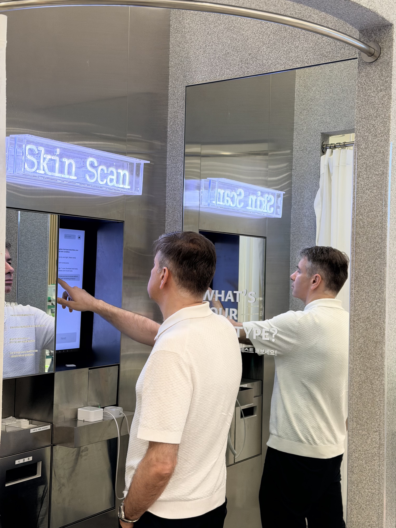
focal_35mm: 48
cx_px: 198
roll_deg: -1.3
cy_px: 264
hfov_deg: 30.3
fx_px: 732
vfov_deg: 39.7
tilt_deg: +0.4
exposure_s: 1/218
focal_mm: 6.76
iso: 200
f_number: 1.78
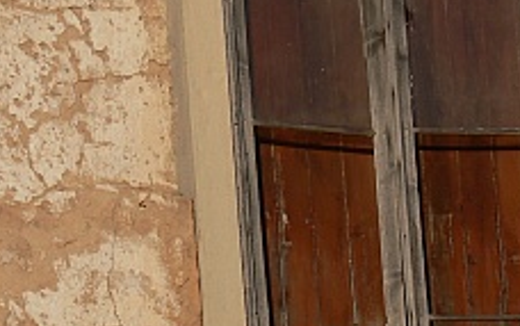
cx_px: 239
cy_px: 315
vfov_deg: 3.1
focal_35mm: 428
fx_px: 6071
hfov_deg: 4.9
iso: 80
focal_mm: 30.4
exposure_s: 1/500
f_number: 6.3
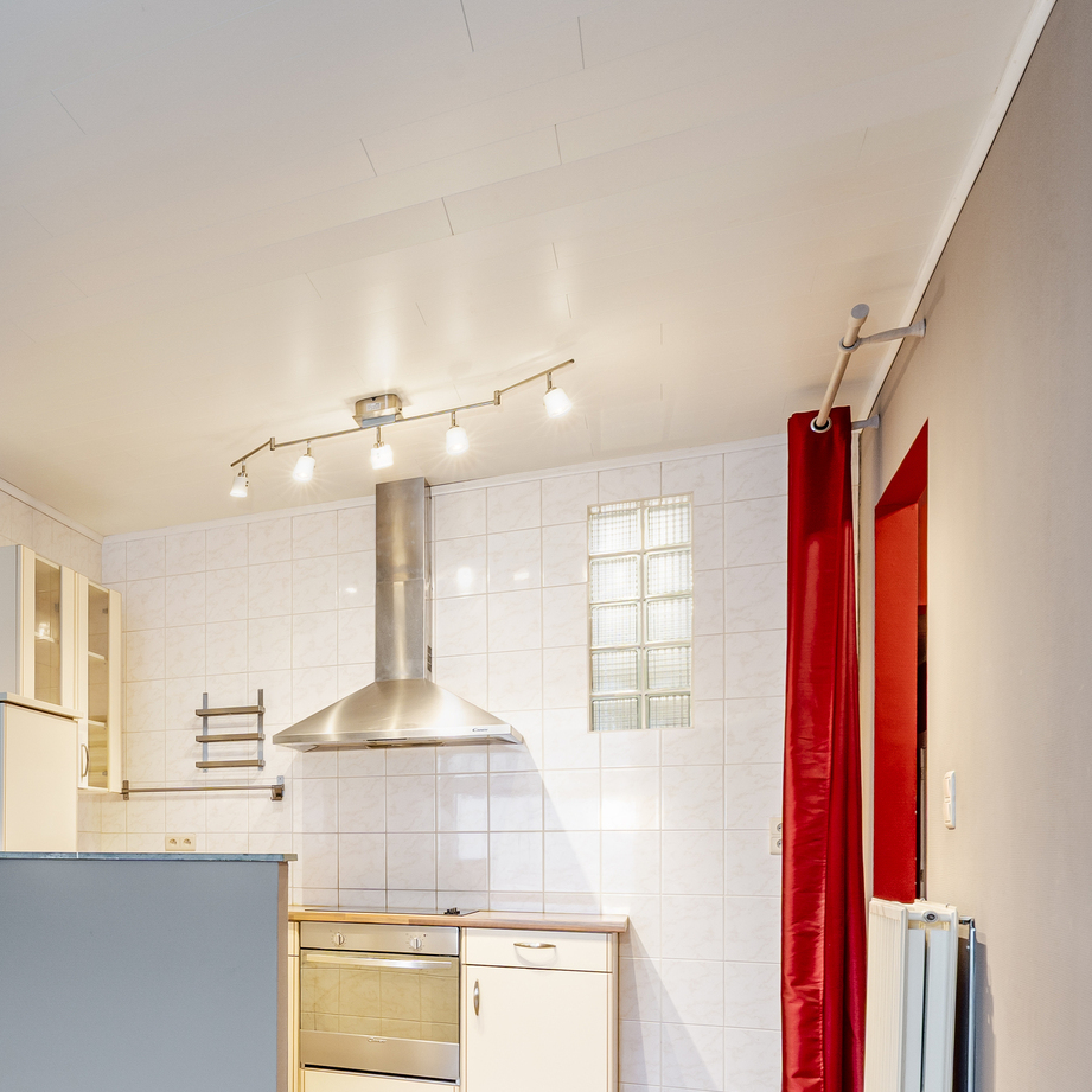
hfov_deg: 42.2
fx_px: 1106
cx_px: -91
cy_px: 851
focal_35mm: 31
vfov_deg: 49.8
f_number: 11
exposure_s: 2
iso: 250
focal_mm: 14
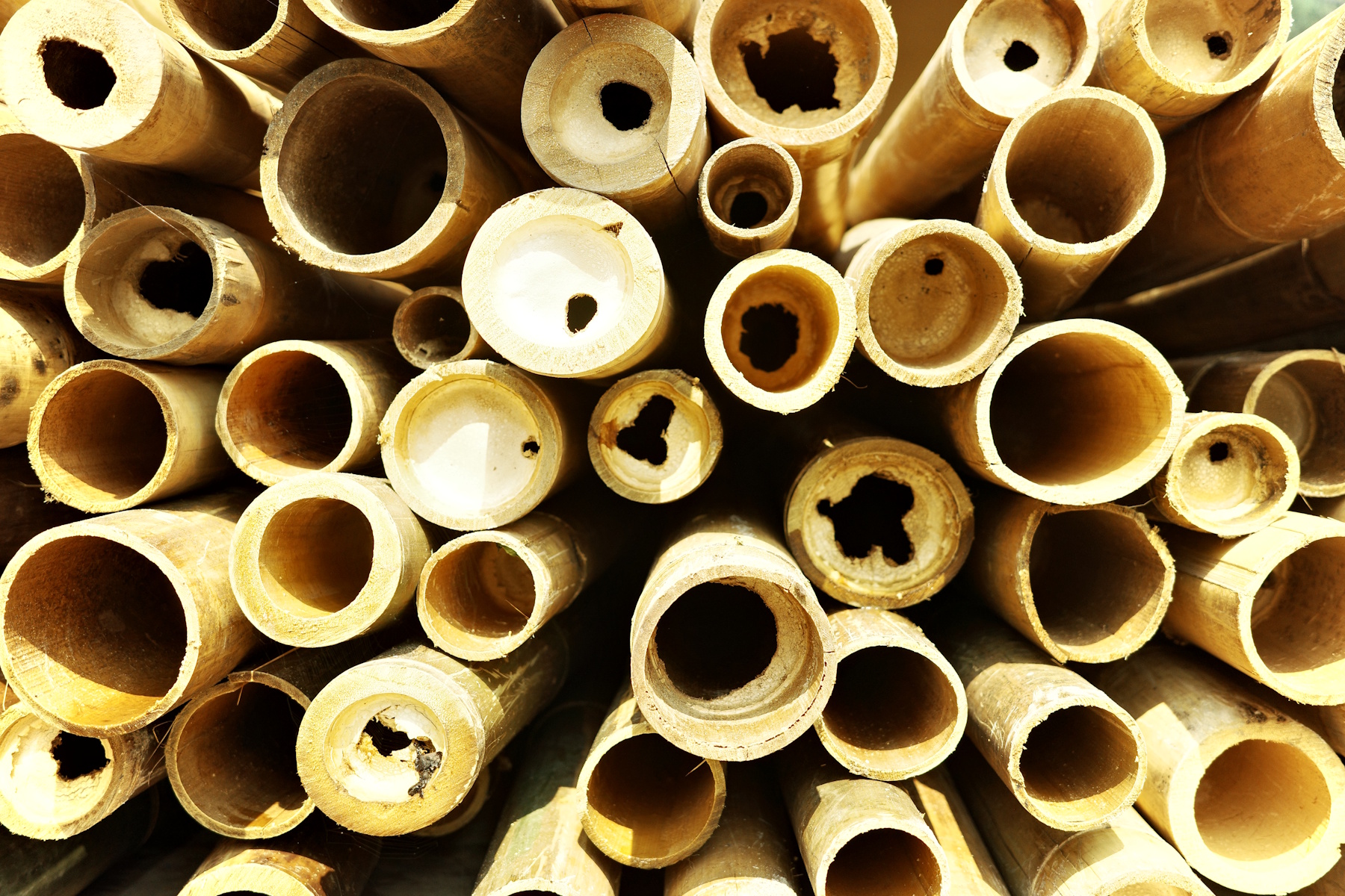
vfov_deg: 33.4
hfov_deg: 48.5
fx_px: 1494
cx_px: 672
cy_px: 448
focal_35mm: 40
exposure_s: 1/800
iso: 200
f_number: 2.8
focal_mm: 26
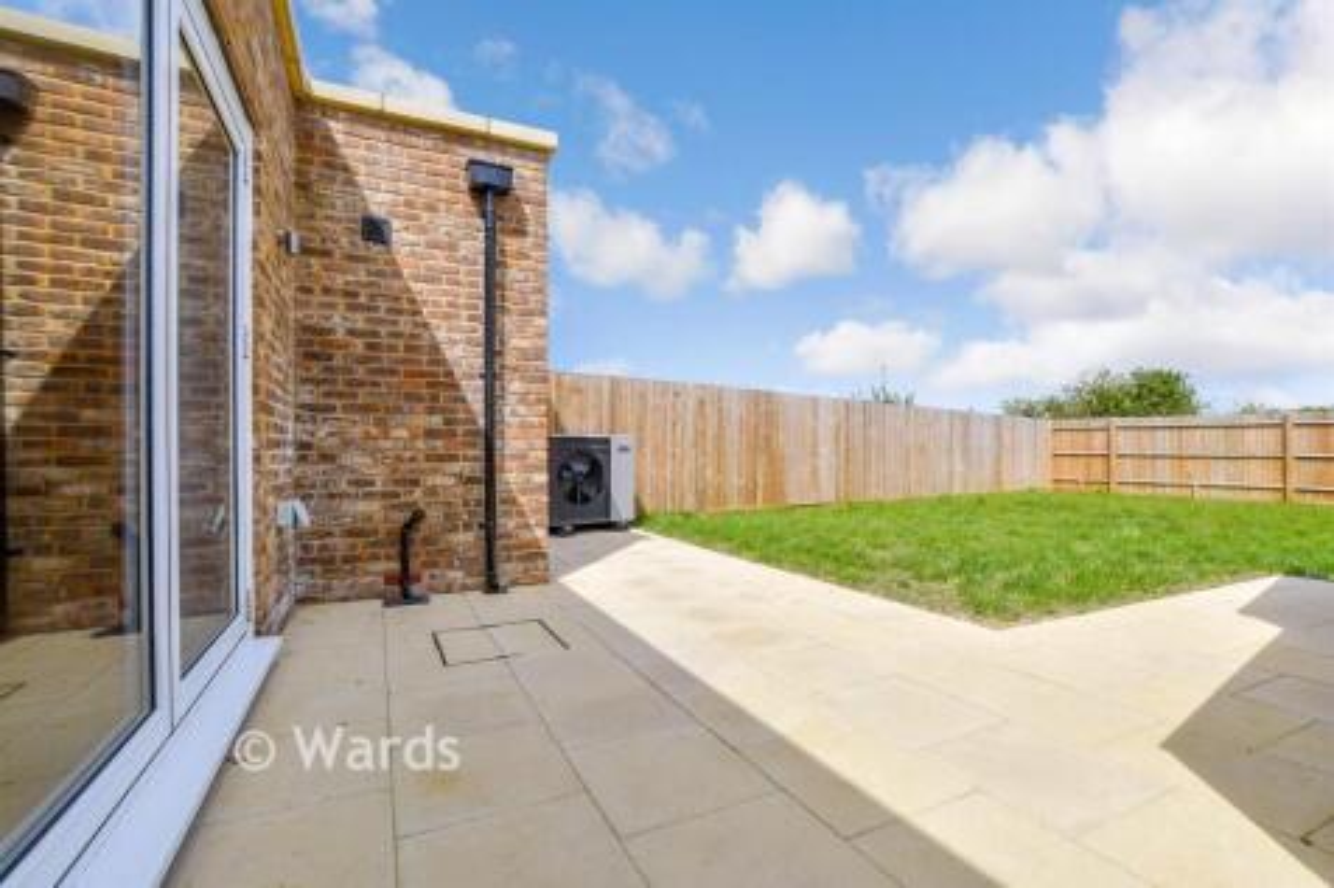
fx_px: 556
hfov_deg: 100.4
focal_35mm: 15
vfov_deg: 77.3
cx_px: 667
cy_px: 444
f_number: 8
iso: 160
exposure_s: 1/500
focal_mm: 10
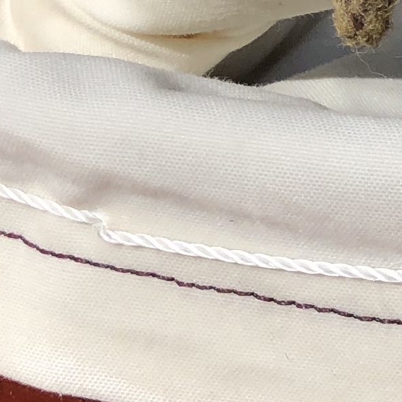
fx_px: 2194
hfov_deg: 10.0
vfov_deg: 10.3
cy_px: -59
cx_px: 670
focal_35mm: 167
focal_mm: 3.99
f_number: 1.8
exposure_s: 1/4000
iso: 25
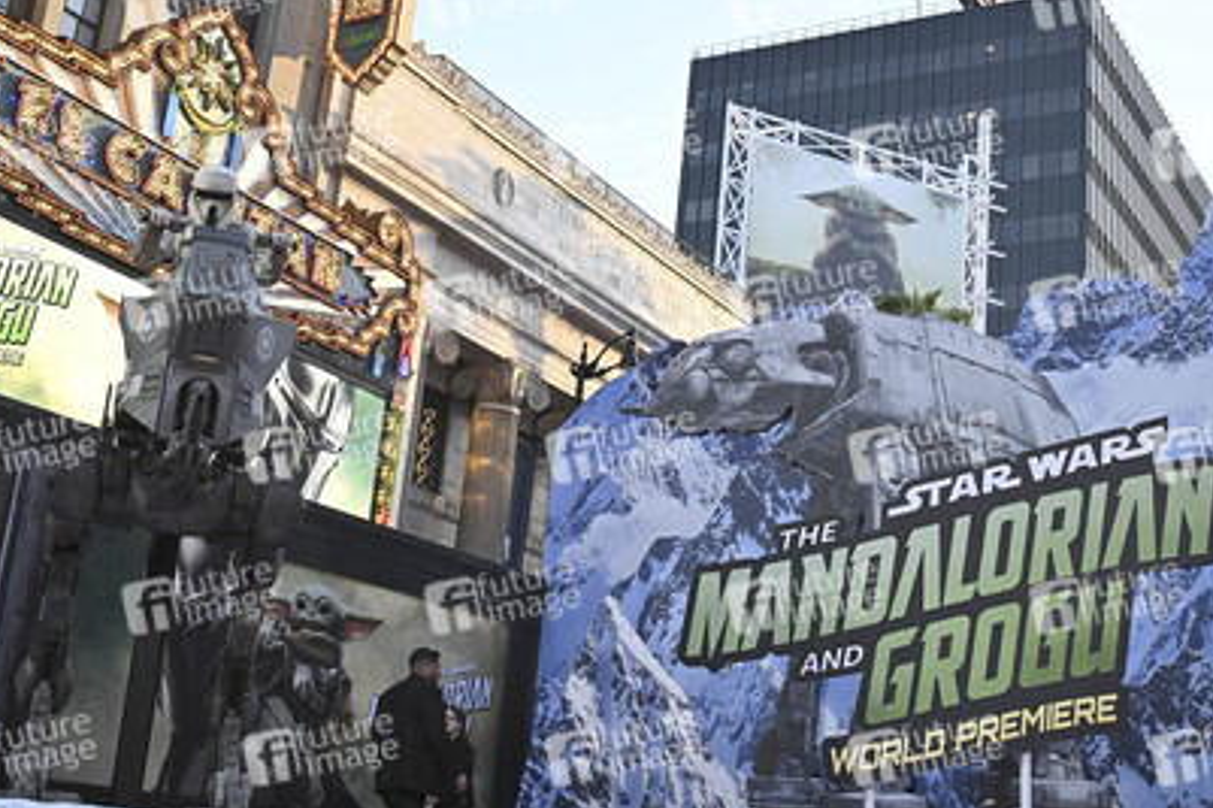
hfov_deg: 43.6
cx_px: 543
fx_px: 1516
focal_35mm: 45
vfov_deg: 29.8
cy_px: 372
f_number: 7.1
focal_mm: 40
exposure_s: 1/320
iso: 800
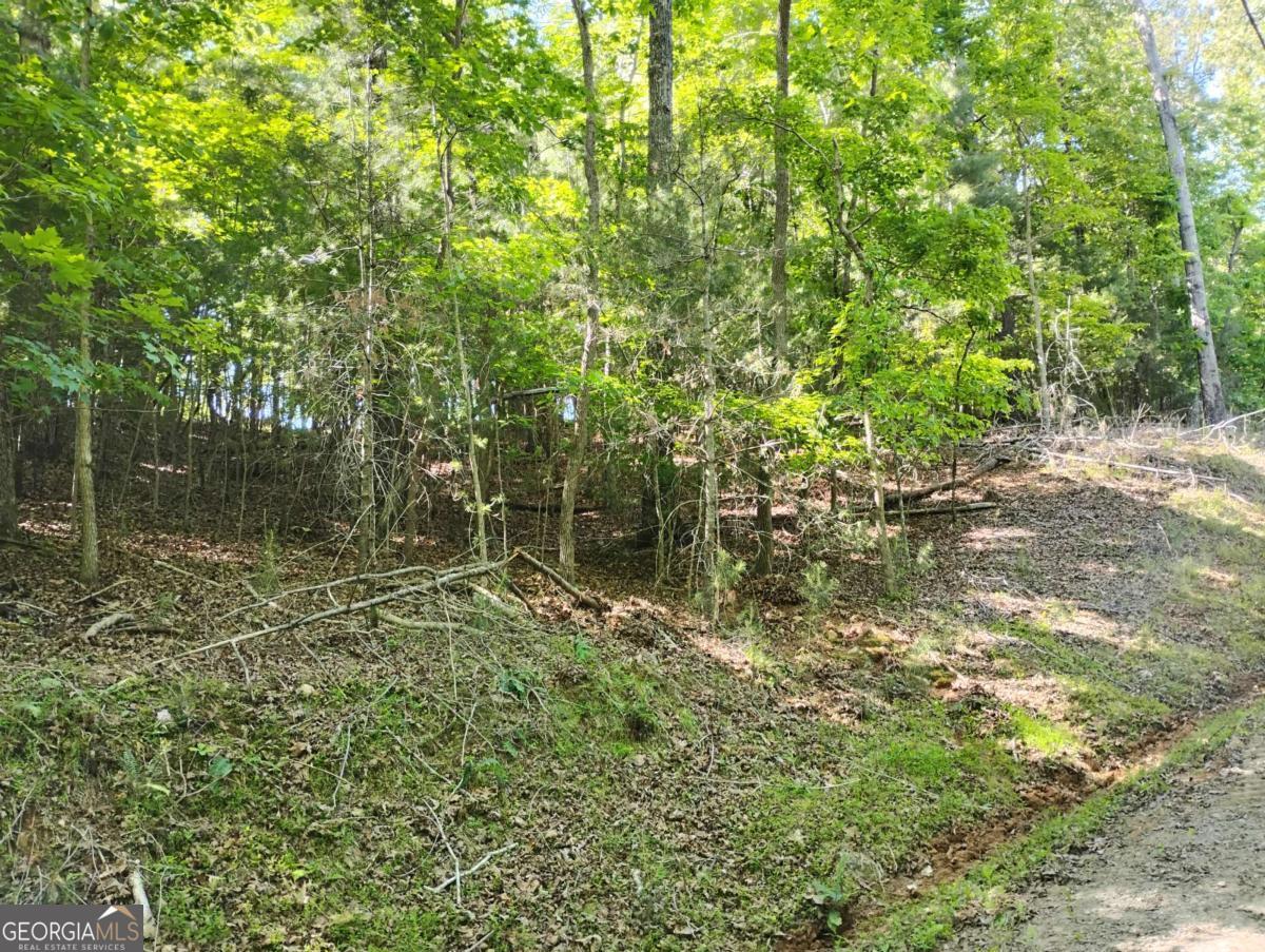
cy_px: 476
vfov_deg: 49.8
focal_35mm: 28
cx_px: 632
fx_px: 1024
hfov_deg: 63.4
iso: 444
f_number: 1.8
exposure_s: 1/60
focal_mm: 4.26
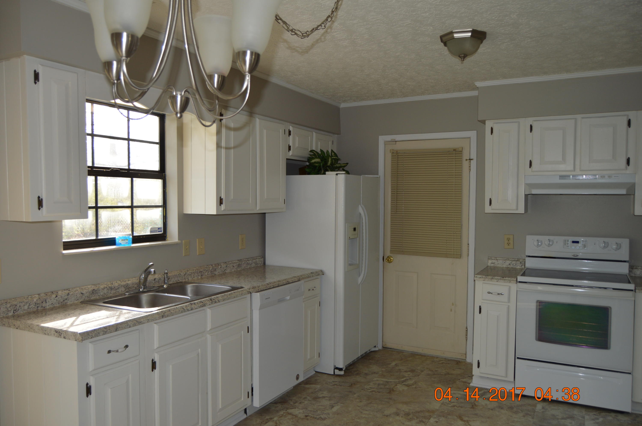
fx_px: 481
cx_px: 321
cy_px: 213
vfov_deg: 47.8
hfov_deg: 67.4
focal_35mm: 27
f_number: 4
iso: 140
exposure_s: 1/125
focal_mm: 18
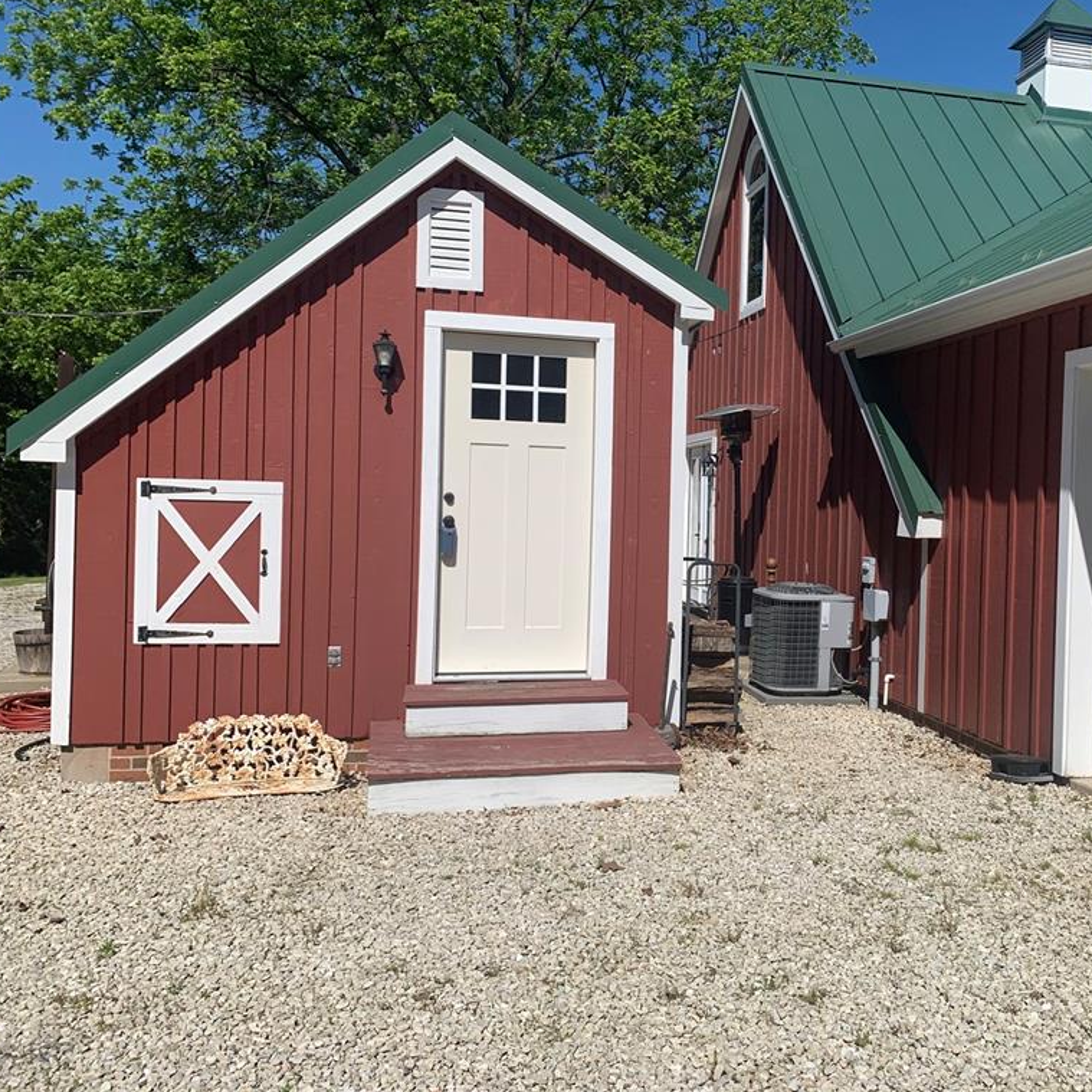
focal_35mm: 31
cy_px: 541
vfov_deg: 52.5
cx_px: 718
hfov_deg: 51.7
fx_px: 1106
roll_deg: -2.5
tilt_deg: -2.9
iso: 25
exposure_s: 1/4274
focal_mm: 4.25
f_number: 1.8
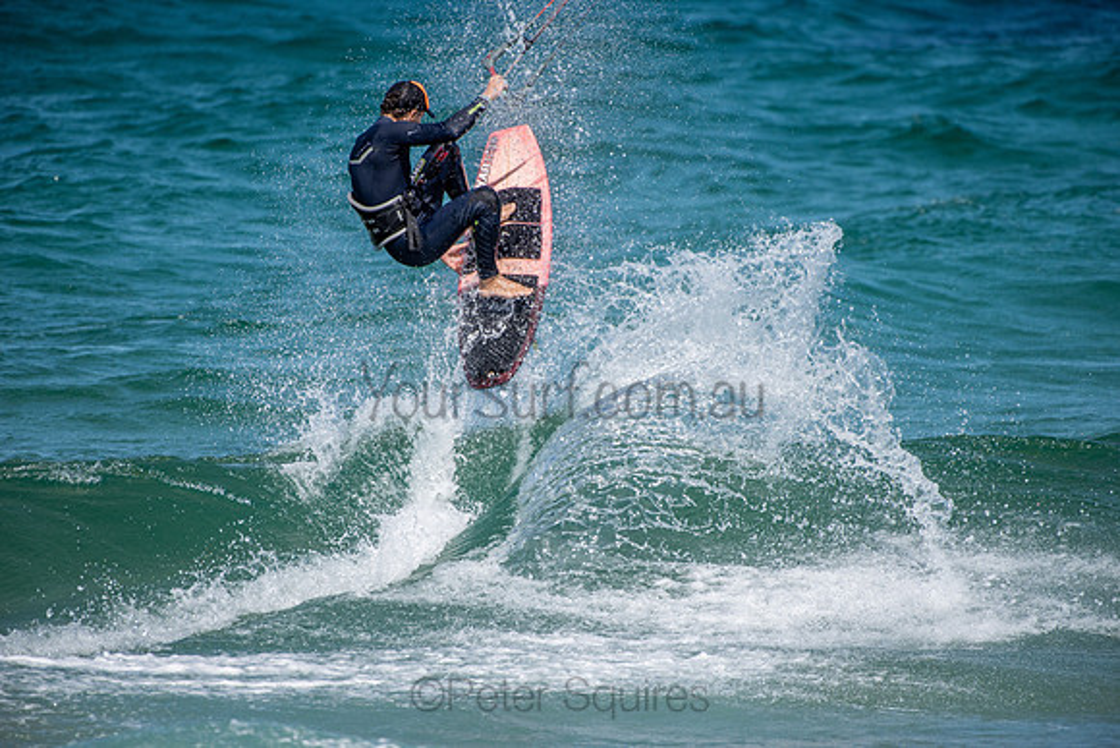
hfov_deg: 4.1
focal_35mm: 500
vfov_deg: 2.8
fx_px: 15558
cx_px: 560
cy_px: 374
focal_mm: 500
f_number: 5.6
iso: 220
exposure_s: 1/2500
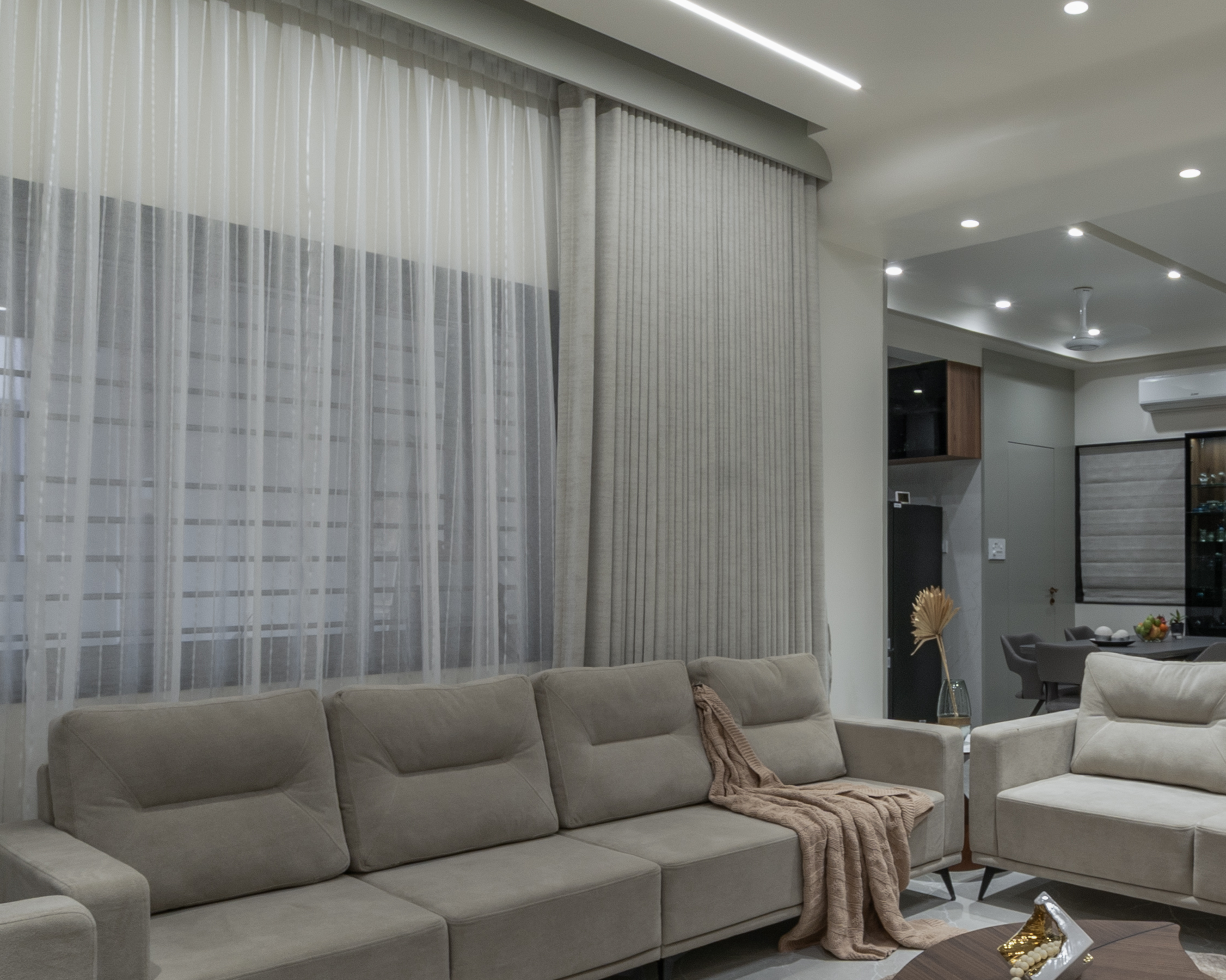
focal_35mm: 30
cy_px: 534
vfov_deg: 48.5
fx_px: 1089
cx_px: 908
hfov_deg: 56.1
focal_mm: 12
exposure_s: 1/8
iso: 200
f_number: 9
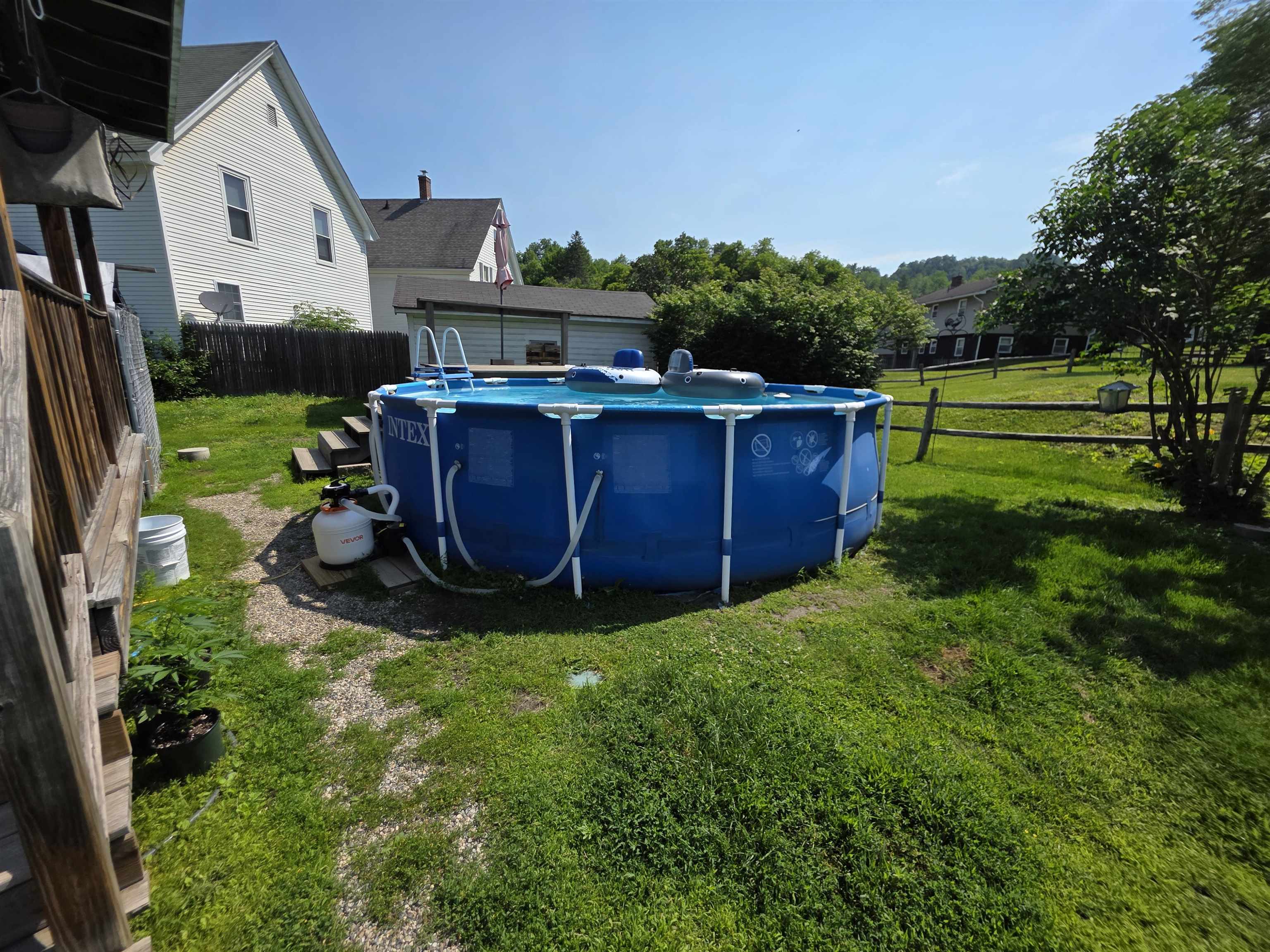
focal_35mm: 13
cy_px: 476
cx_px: 635
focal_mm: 2.2
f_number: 1.9
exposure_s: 1/2693
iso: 40
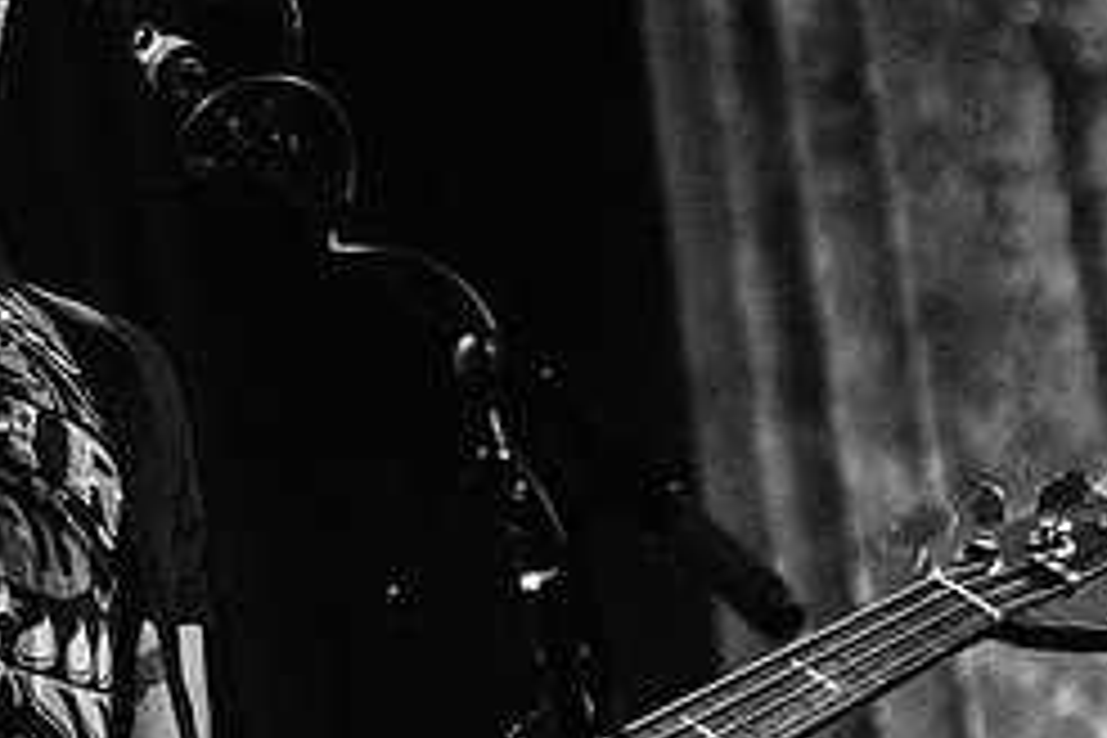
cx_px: -72
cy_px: 178
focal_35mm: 165
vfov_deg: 8.3
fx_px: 5073
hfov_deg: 12.3
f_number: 3.2
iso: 3200
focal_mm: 70
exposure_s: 1/320
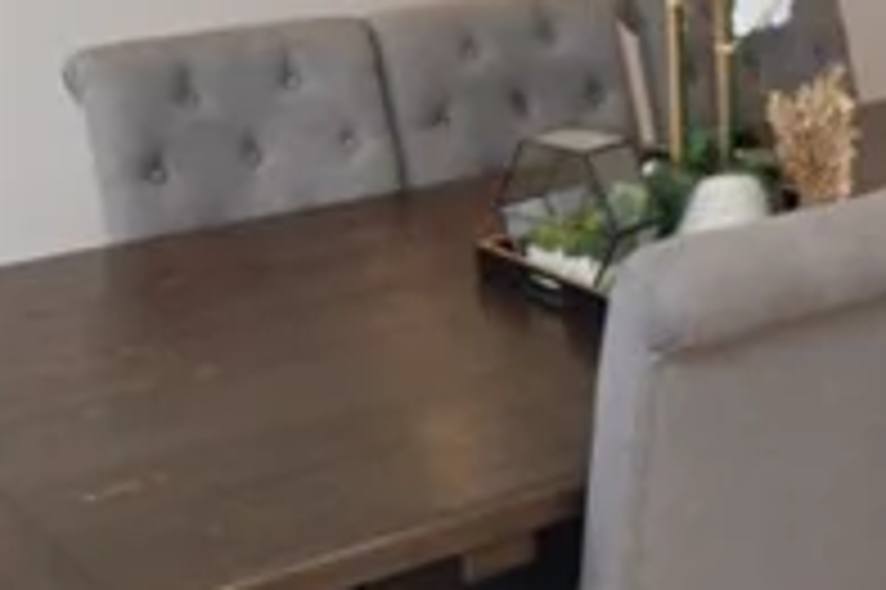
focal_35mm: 78
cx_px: 922
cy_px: 126
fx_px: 1918
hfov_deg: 24.6
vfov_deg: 17.3
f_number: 4.5
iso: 400
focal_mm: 10
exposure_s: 1/80
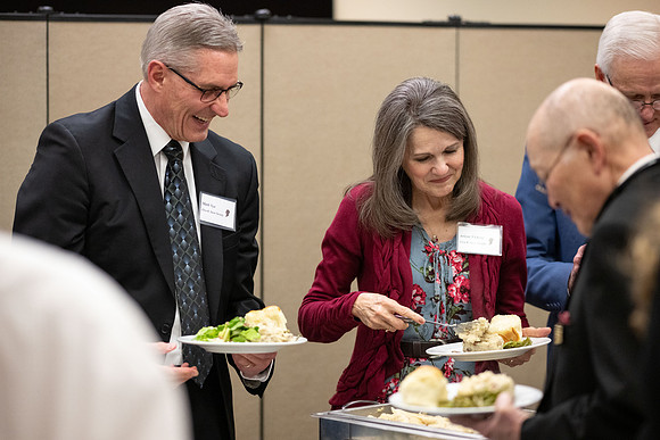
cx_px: 330
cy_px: 220
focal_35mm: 105
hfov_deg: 19.5
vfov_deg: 13.0
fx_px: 1925
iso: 3200
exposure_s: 1/800
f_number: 2.2
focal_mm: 105
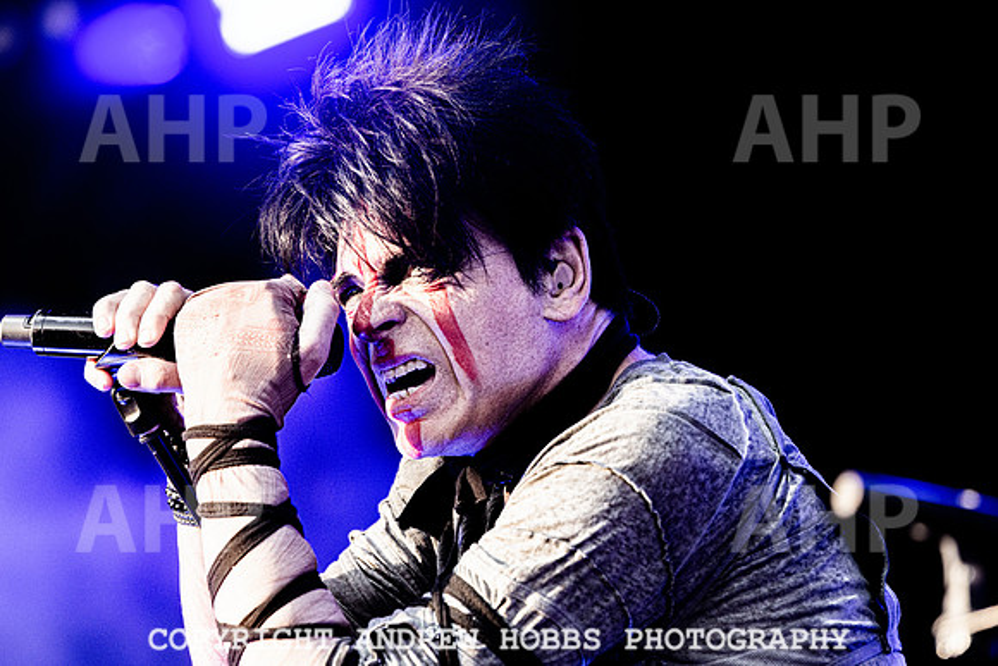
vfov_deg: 6.9
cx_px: 499
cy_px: 333
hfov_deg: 10.3
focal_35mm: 200
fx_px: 5545
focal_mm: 200
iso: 800
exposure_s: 1/2500
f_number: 4.5
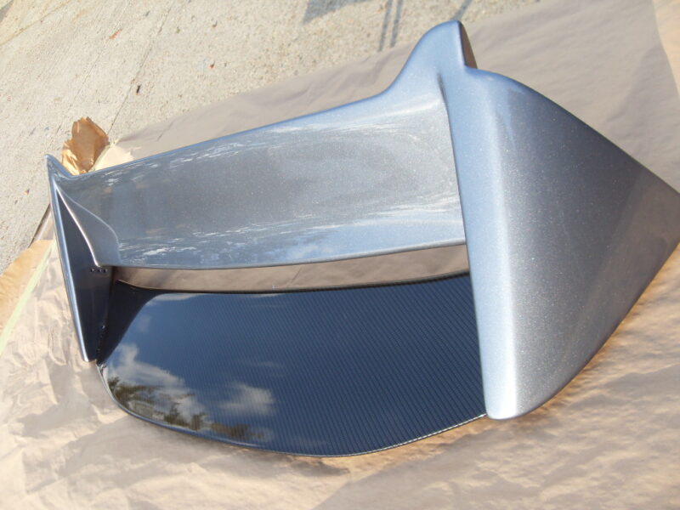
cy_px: 255
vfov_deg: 40.7
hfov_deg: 52.6
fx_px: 688
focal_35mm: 35
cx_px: 340
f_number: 2.8
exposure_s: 1/180
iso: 80
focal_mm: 6.3
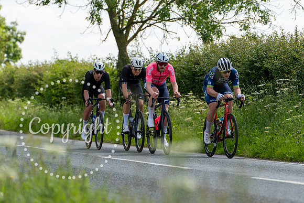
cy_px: 82
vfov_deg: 6.2
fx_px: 1869
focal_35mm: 221
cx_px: 151
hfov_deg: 9.3
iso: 100
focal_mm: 148
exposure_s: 1/1250
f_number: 3.5
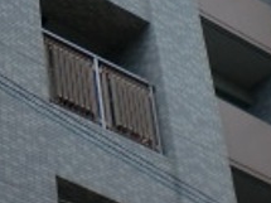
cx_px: -23
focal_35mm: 167
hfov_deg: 11.7
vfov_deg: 8.7
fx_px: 1307
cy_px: -98
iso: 64
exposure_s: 1/640
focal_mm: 6.3
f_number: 3.1
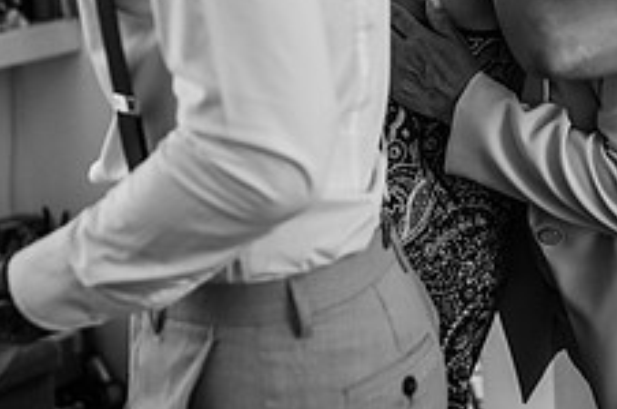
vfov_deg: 14.8
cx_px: 519
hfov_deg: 22.3
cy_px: -16
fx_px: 1540
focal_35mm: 90
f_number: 2
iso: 450
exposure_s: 1/200
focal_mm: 35
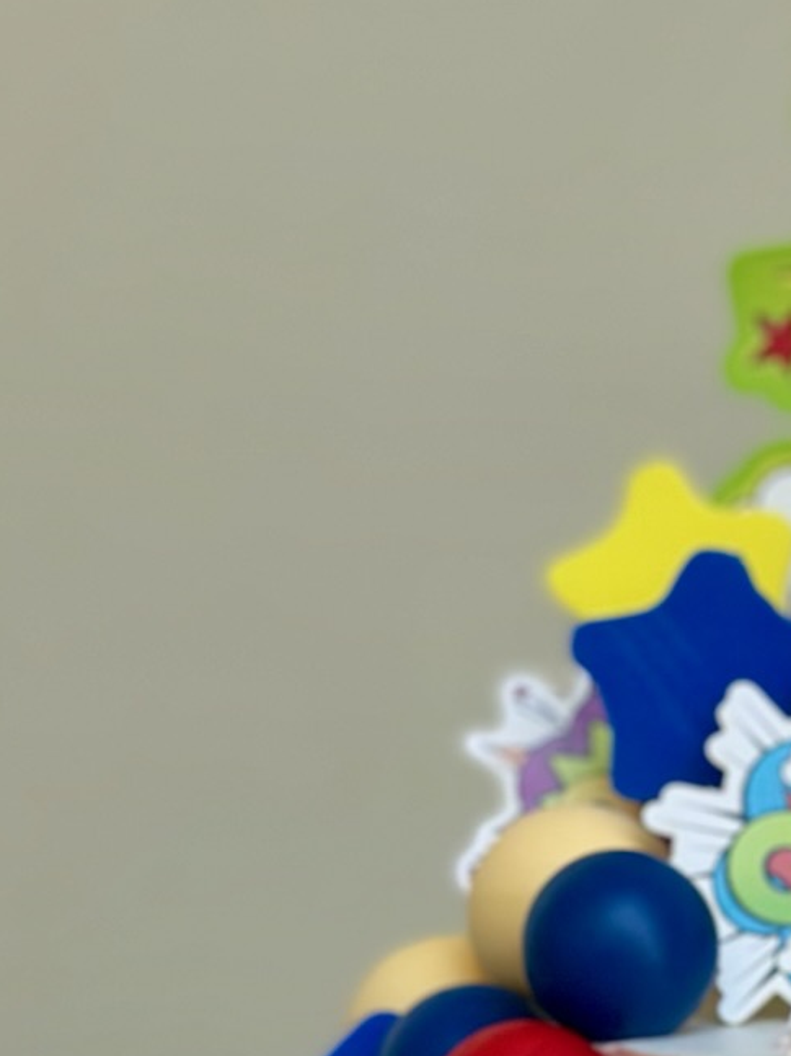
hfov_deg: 9.5
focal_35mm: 152
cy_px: 1191
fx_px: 4633
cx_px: 1195
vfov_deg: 12.7
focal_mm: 6.86
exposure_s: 1/546
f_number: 1.78
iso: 80
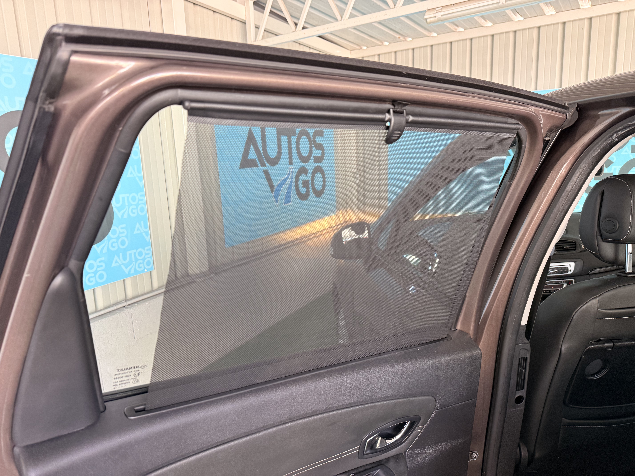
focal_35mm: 24
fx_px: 440
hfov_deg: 71.6
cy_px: 238
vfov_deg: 56.8
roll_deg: +3.4
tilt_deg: -10.0
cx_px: 318
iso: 250
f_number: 1.78
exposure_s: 1/60
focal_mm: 6.76
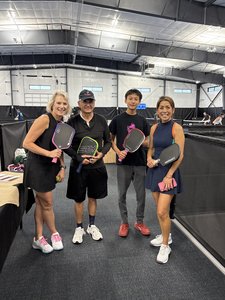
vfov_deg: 65.3
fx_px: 234
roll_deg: -0.5
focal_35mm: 27
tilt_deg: -6.9
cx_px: 113
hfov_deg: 51.3
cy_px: 144
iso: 250
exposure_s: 1/60
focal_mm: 5.96
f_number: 1.6
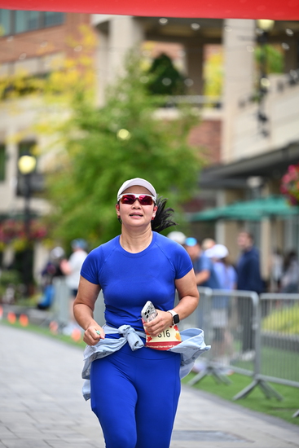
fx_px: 1805
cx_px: 150
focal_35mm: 145
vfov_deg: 14.1
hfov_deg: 9.5
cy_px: 224
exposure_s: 1/2000
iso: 640
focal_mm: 145
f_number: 2.8
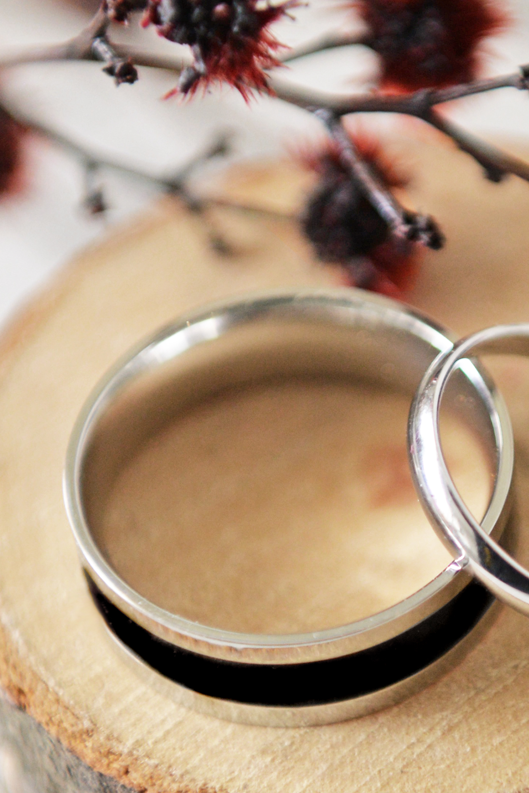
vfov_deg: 10.9
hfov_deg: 7.3
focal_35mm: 189
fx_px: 4162
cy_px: 446
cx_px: 451
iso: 800
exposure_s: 1/200
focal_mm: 70
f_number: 3.5
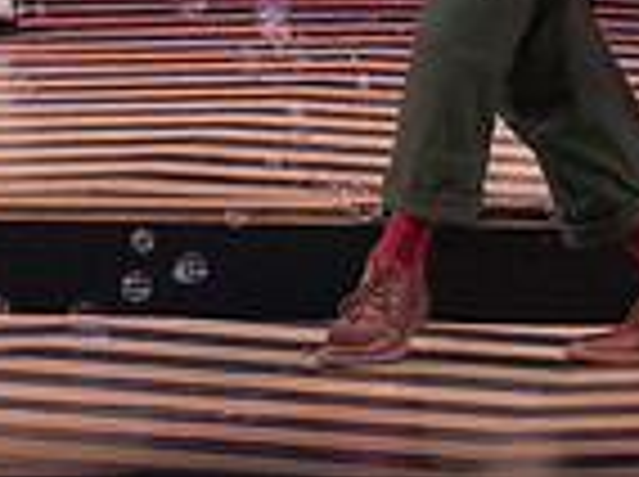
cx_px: 90
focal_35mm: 736
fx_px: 13563
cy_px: -389
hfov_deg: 2.7
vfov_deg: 2.0
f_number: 18
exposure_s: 1/400
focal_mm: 187
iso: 12800
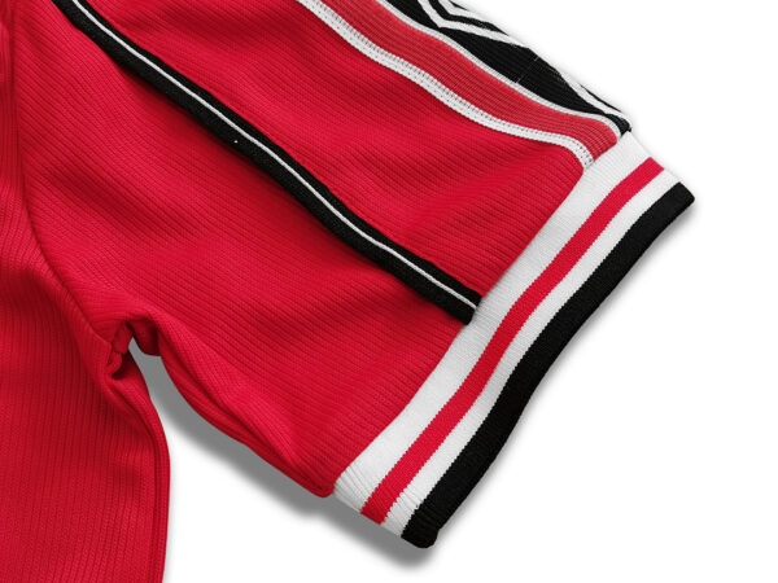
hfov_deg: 39.7
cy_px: 292
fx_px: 1079
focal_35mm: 48
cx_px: 389
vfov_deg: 30.3
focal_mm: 5.58
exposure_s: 1/110
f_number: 1.8
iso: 50
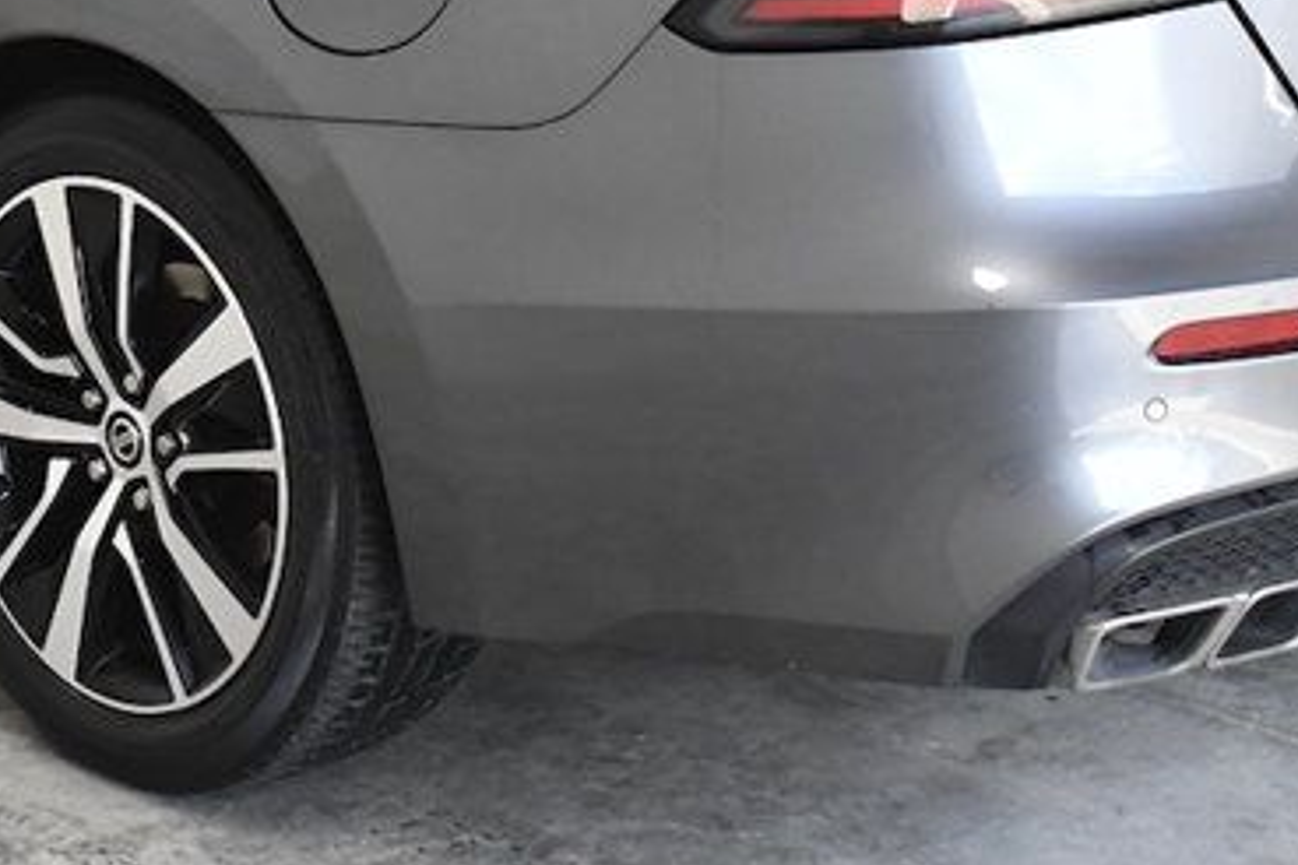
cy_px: -149
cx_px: 362
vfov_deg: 13.3
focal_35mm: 100
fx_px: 3605
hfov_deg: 20.3
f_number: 4.5
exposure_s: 1/1250
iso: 2500
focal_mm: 24
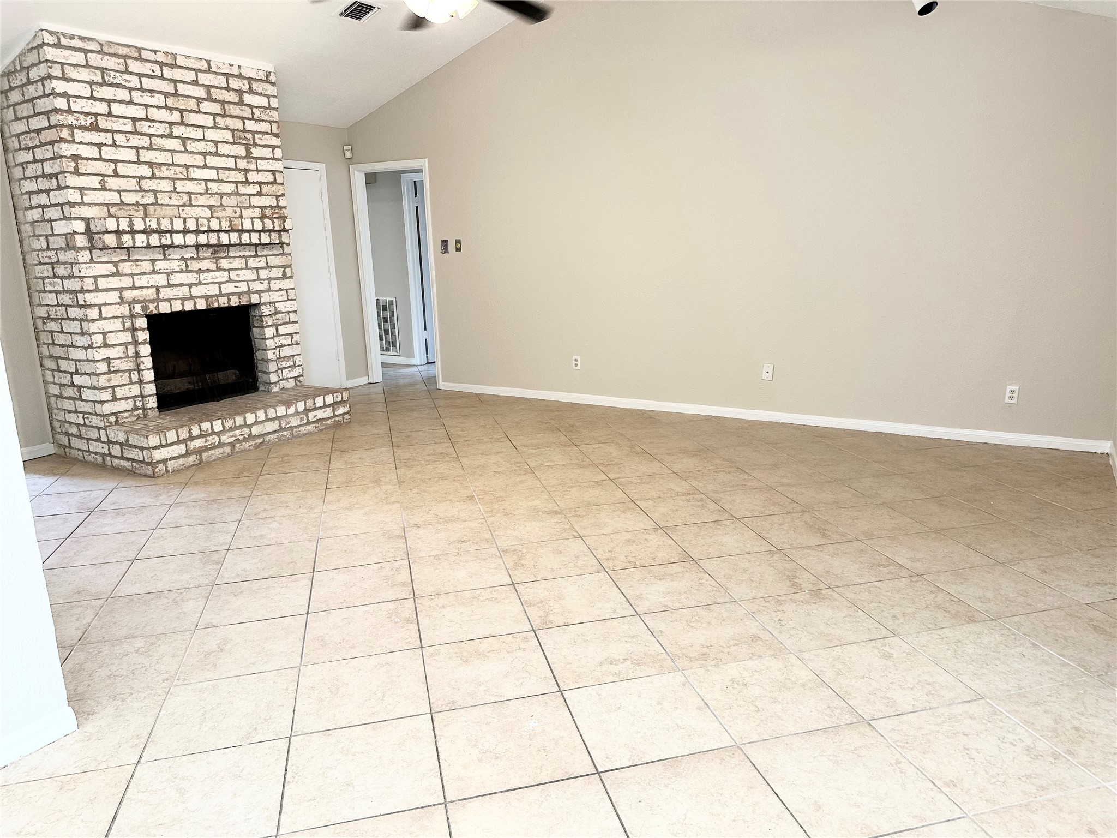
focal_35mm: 24
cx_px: 558
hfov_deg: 71.6
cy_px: 419
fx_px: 774
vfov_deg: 56.8
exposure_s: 1/60
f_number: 1.78
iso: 125
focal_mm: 6.86
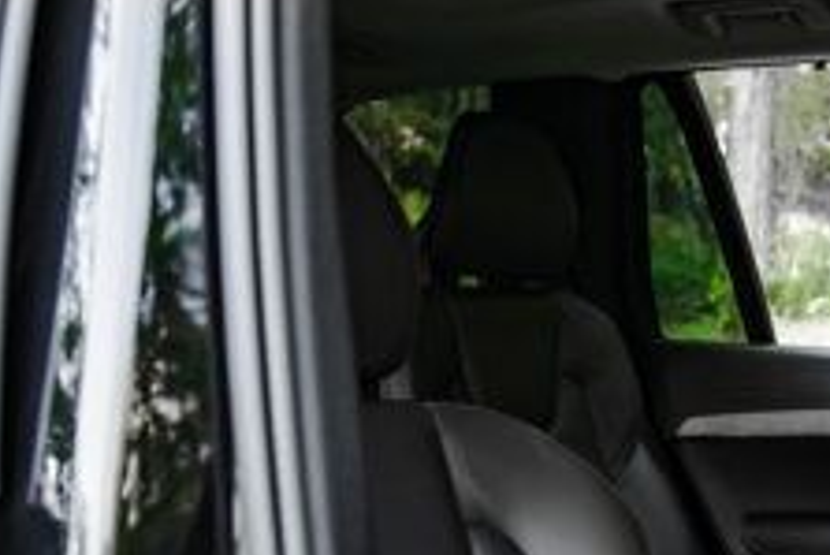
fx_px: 1592
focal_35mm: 69
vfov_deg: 18.8
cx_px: 1068
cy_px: 643
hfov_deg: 25.4
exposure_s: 1/160
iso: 1000
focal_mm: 24
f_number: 2.8
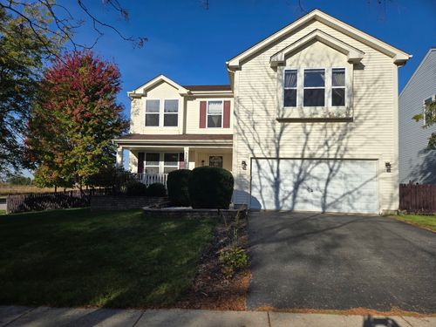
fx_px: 290
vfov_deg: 58.9
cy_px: 164
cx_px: 218
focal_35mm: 23
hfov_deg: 73.9
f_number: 1.8
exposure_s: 1/2384
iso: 25
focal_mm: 5.4
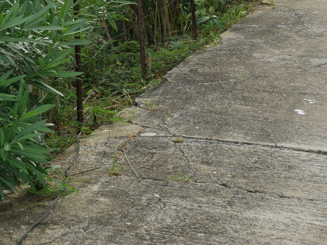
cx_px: 16
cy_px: -22
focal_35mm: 117
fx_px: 1106
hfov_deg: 16.5
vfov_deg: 12.5
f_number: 3.9
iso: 200
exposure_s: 1/125
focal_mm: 18
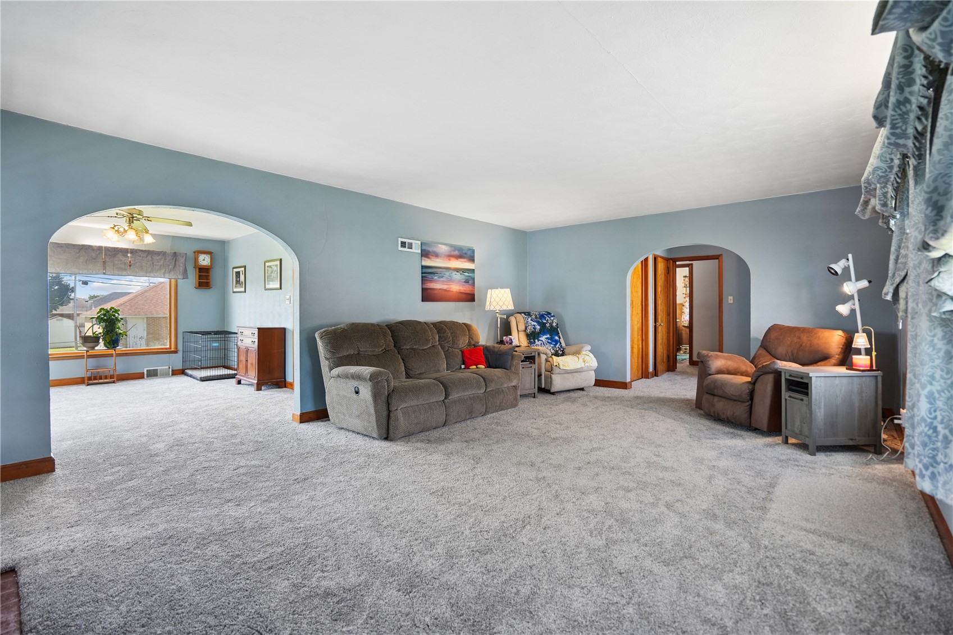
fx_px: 423
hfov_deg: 96.7
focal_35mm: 16
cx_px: 476
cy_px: 318
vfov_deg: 73.7
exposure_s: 1/40
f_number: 4.5
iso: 400
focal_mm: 16
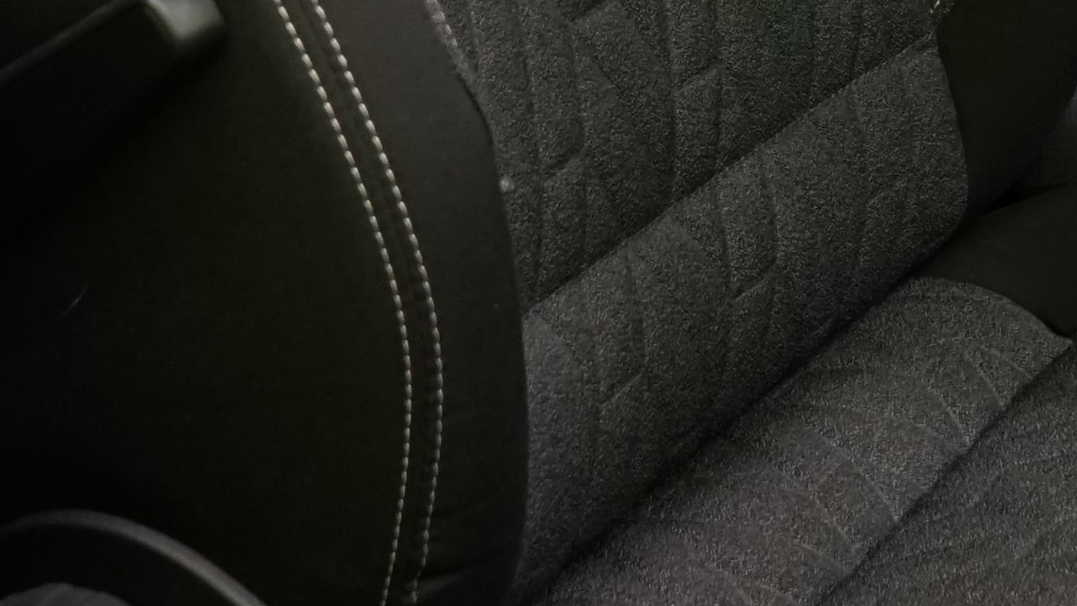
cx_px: 1309
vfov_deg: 9.0
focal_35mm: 130
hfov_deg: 15.8
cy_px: -455
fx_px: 3713
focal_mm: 29
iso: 1000
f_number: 5.6
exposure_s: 1/20
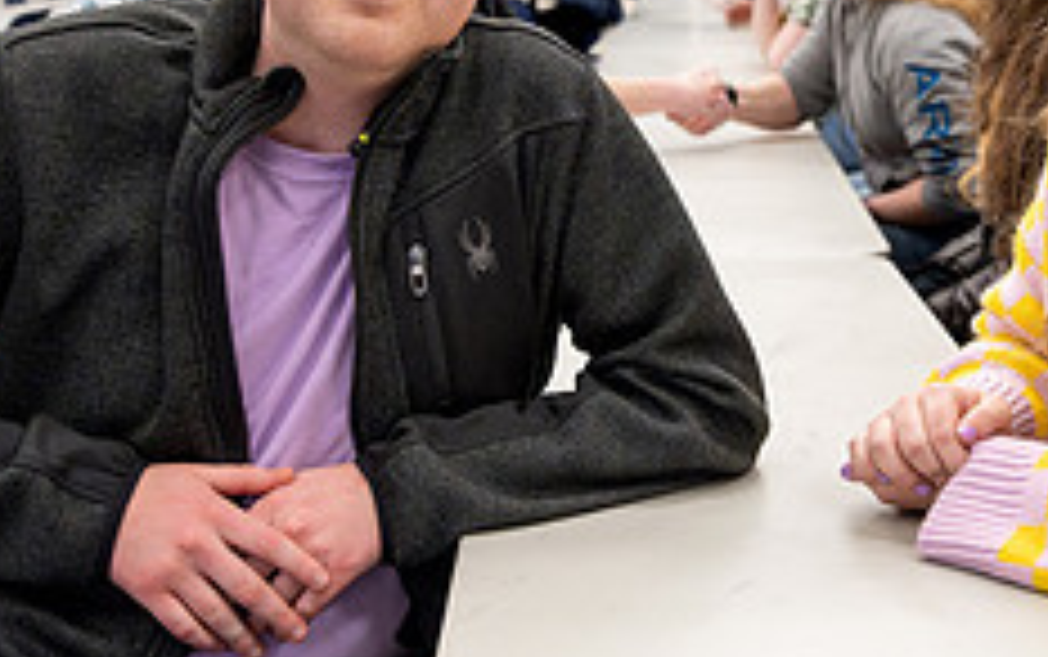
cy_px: 264
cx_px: 796
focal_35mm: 77
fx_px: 2201
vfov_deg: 17.0
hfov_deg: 26.4
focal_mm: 28
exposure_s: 1/250
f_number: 3.2
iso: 4000
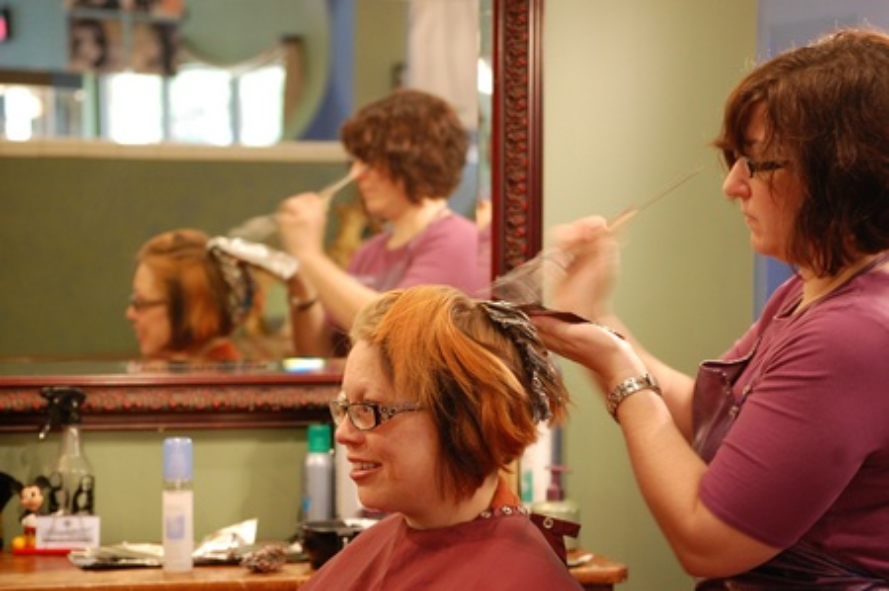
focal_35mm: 105
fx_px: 2590
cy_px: 296
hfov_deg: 19.5
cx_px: 444
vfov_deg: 13.0
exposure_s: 1/13
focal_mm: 70
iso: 800
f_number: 4.2
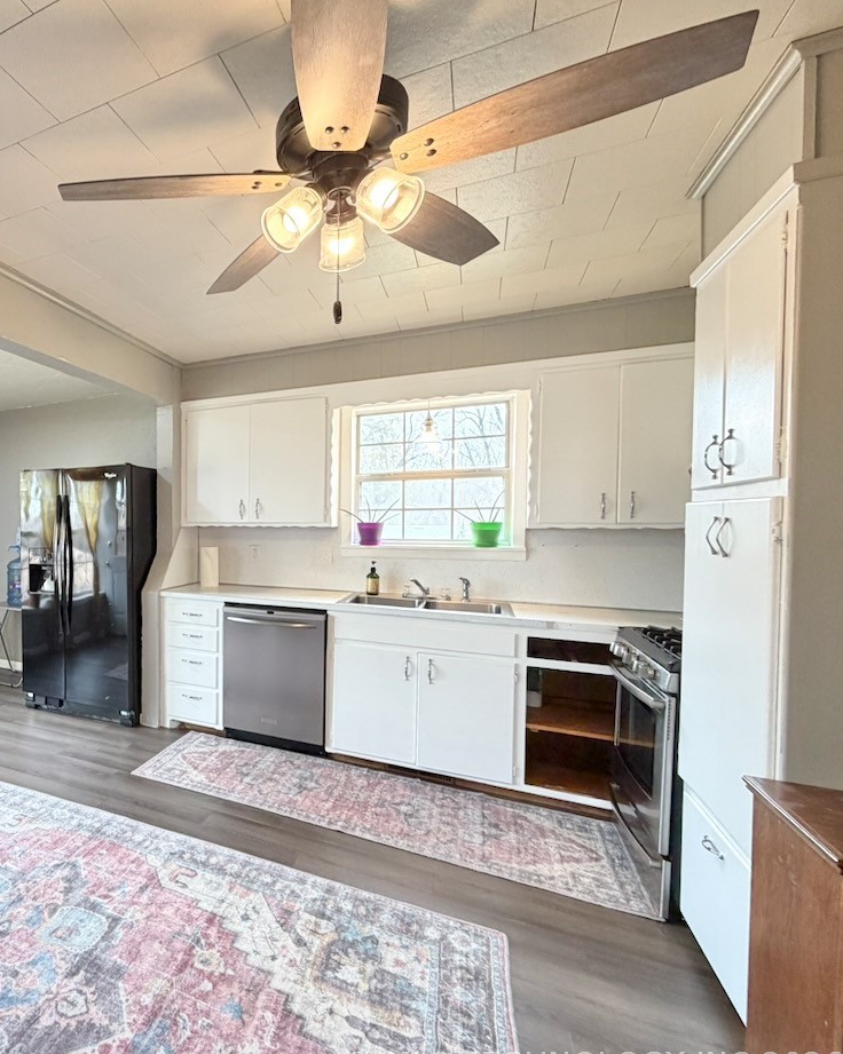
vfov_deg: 83.3
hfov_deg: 62.0
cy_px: 539
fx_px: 593
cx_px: 118
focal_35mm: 19
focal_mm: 2.22
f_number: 2.2
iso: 250
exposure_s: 1/60
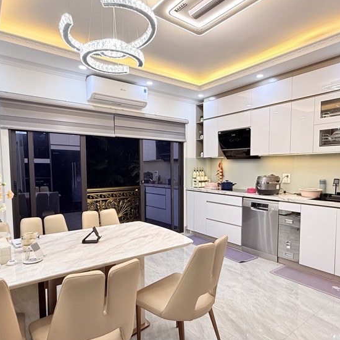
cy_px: 185
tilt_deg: -3.8
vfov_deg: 67.1
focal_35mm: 23
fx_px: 256
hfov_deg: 67.2
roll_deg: +0.2
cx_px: 184
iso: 100
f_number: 2.2
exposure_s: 1/100
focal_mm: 2.22
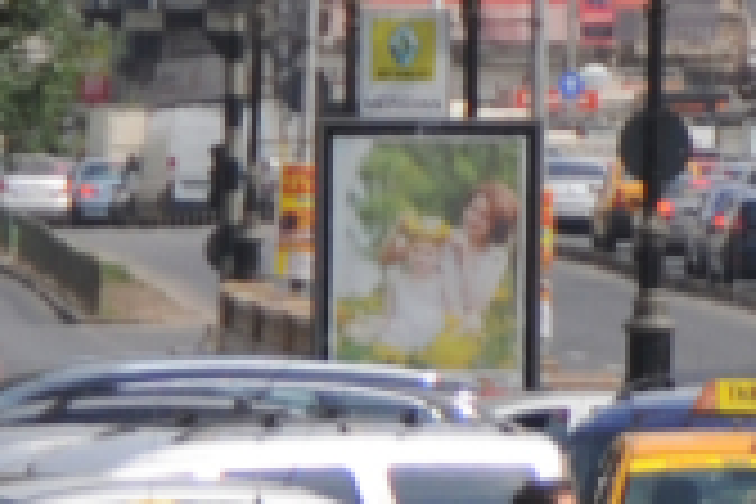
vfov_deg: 2.2
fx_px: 13082
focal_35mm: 623
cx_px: 1170
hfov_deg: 3.3
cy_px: -225
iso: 320
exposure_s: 1/1250
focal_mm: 70
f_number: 5
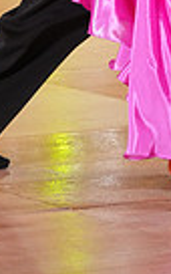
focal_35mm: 410
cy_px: -216
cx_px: 166
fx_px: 3057
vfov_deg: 5.1
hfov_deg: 3.2
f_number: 4
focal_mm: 94
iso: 2500
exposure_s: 1/400
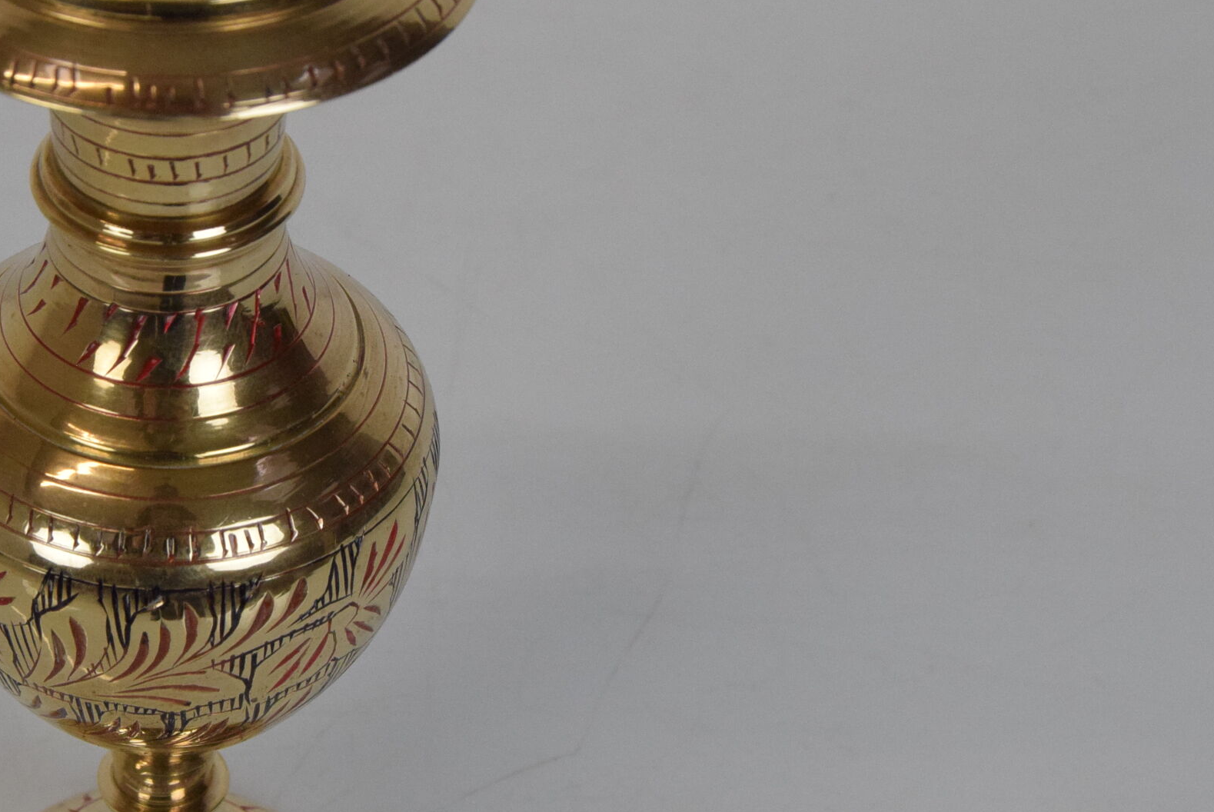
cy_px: 434
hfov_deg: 18.6
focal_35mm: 108
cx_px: 149
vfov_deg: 12.7
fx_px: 3645
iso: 1600
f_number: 10
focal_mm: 38
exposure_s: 1/400
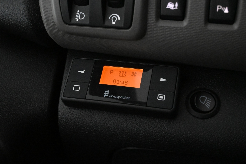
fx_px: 323
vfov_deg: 28.5
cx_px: 123
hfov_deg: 41.7
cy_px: 82
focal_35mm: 47
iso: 10000
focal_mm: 31.5
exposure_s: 1/100
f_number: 6.3
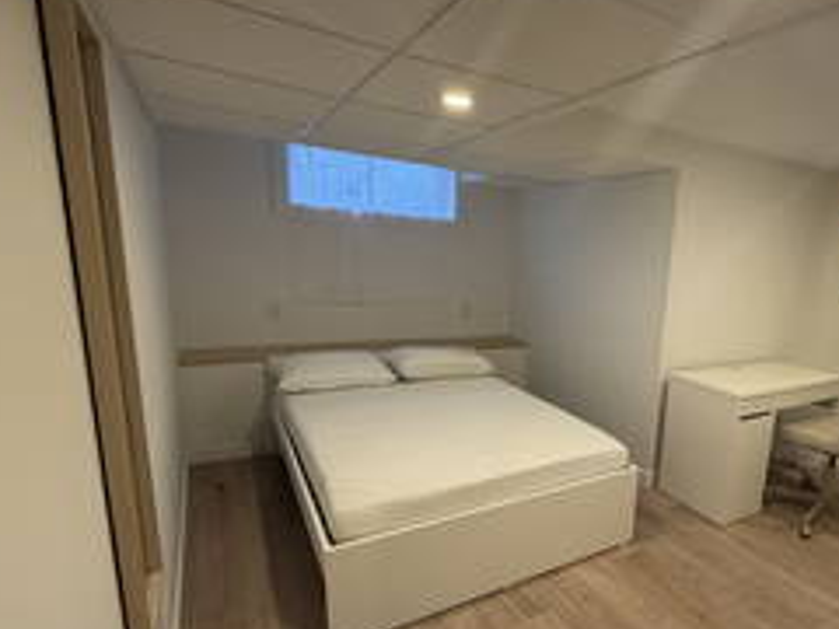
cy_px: 363
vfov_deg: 63.1
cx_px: 573
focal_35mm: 21
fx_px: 509
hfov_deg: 76.0
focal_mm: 2.22
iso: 160
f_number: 2.2
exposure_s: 1/120
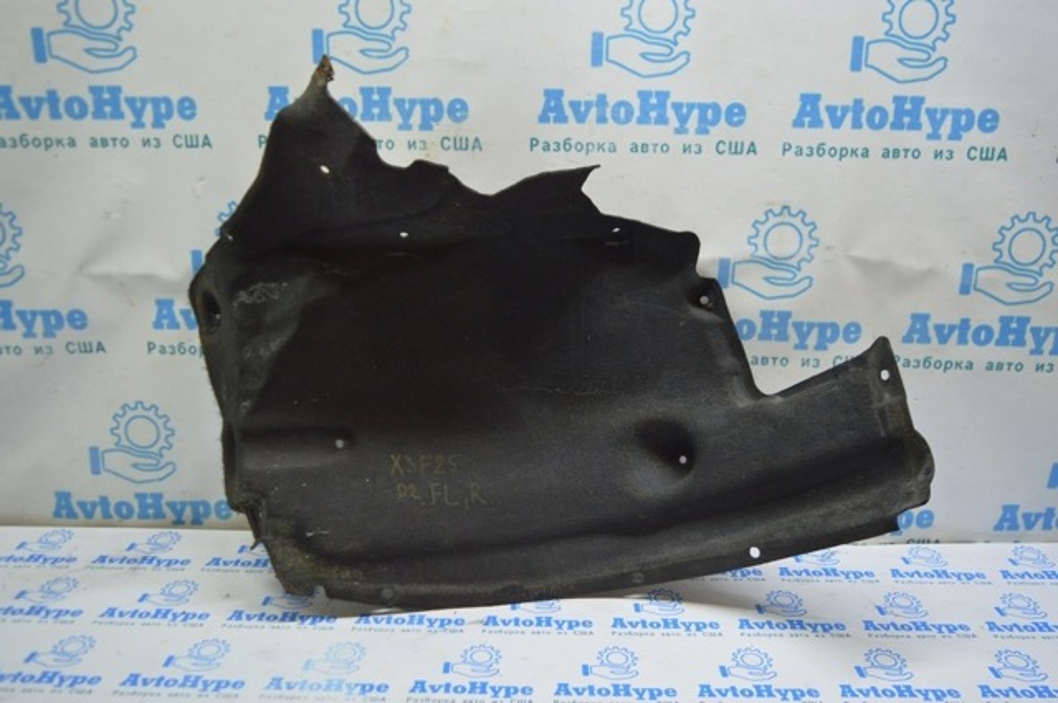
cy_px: 352
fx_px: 881
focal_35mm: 30
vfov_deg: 43.5
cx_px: 529
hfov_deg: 62.0
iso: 400
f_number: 3.8
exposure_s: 1/50
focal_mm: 20
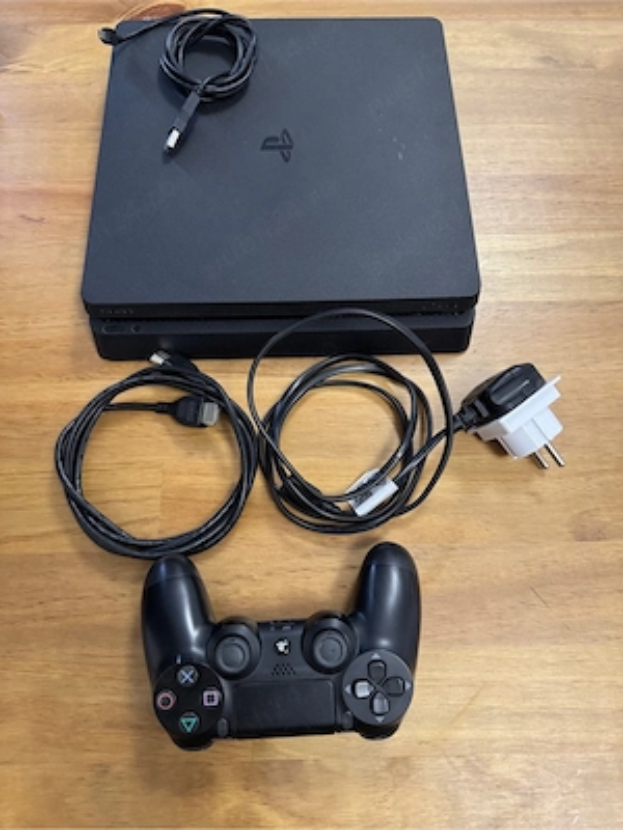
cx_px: 312
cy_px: 415
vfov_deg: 71.6
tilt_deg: -68.4
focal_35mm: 24
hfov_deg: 56.8
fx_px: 576
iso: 500
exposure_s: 1/50
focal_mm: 6.76
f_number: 1.78
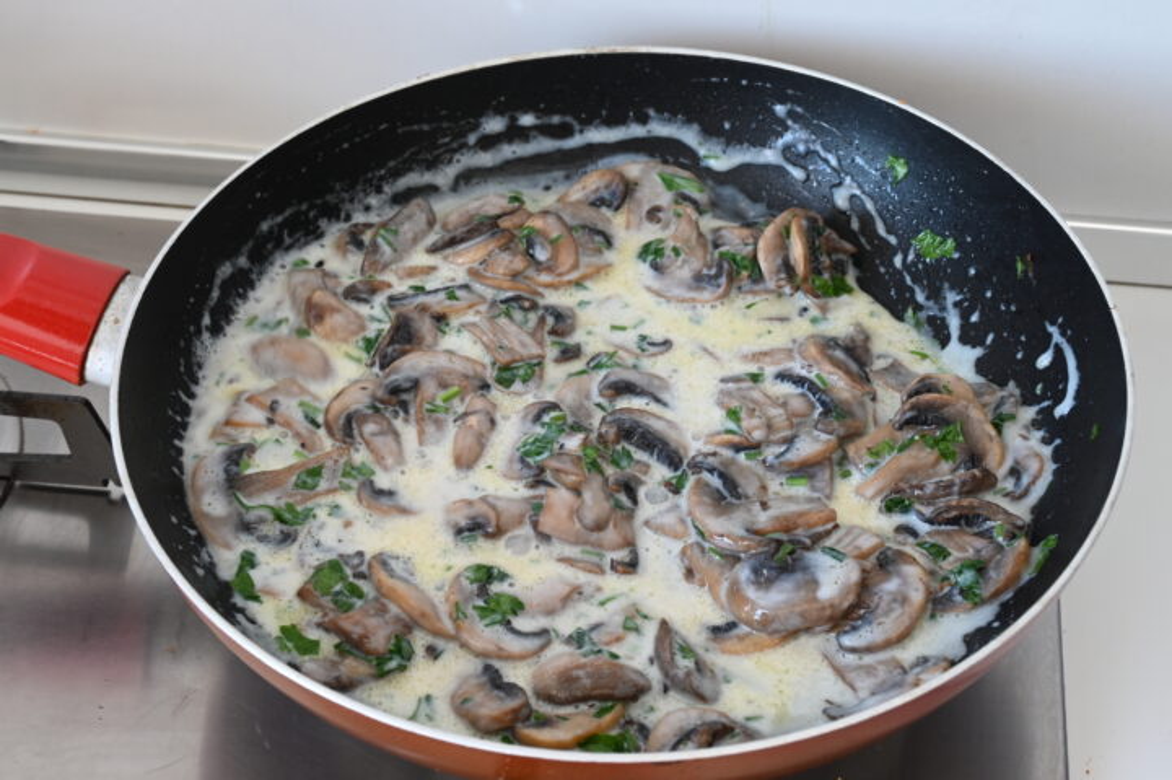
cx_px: 586
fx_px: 1984
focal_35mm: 61
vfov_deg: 22.2
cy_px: 390
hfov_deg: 32.9
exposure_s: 1/6
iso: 200
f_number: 9
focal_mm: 41
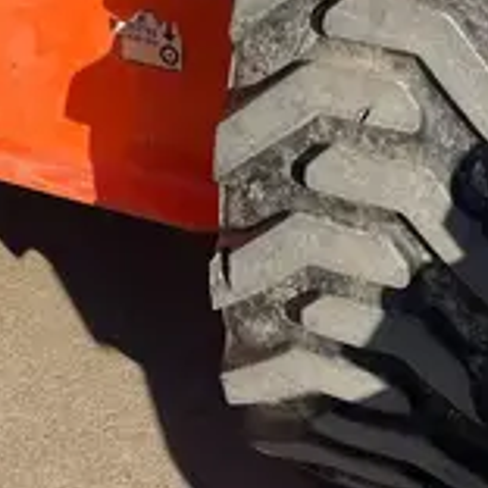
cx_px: 53
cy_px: -533
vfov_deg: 13.5
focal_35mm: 108
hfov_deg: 15.9
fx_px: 1723
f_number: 1.6
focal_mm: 4.2
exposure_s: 1/4464
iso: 50
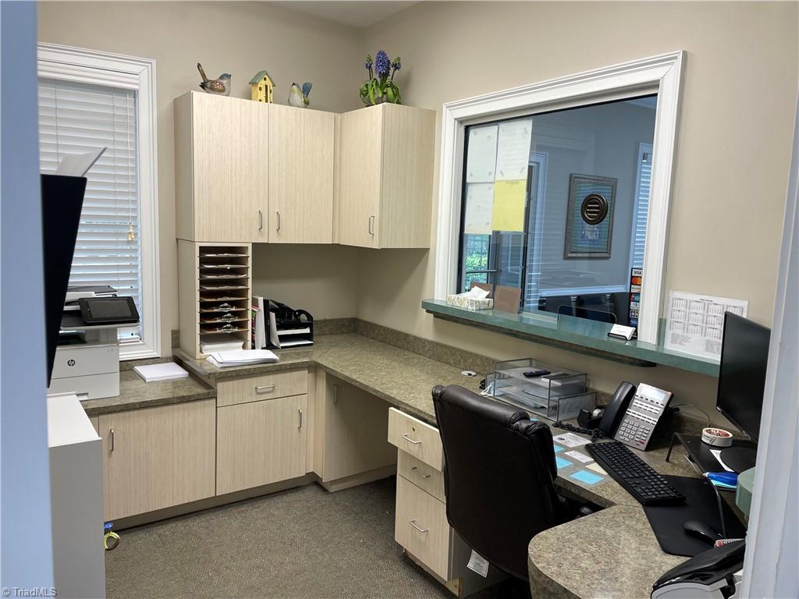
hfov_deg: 67.3
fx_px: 600
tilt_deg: -7.1
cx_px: 400
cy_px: 300
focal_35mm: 26
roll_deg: -1.2
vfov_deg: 53.1
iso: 64
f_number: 1.6
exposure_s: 1/120
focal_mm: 4.2
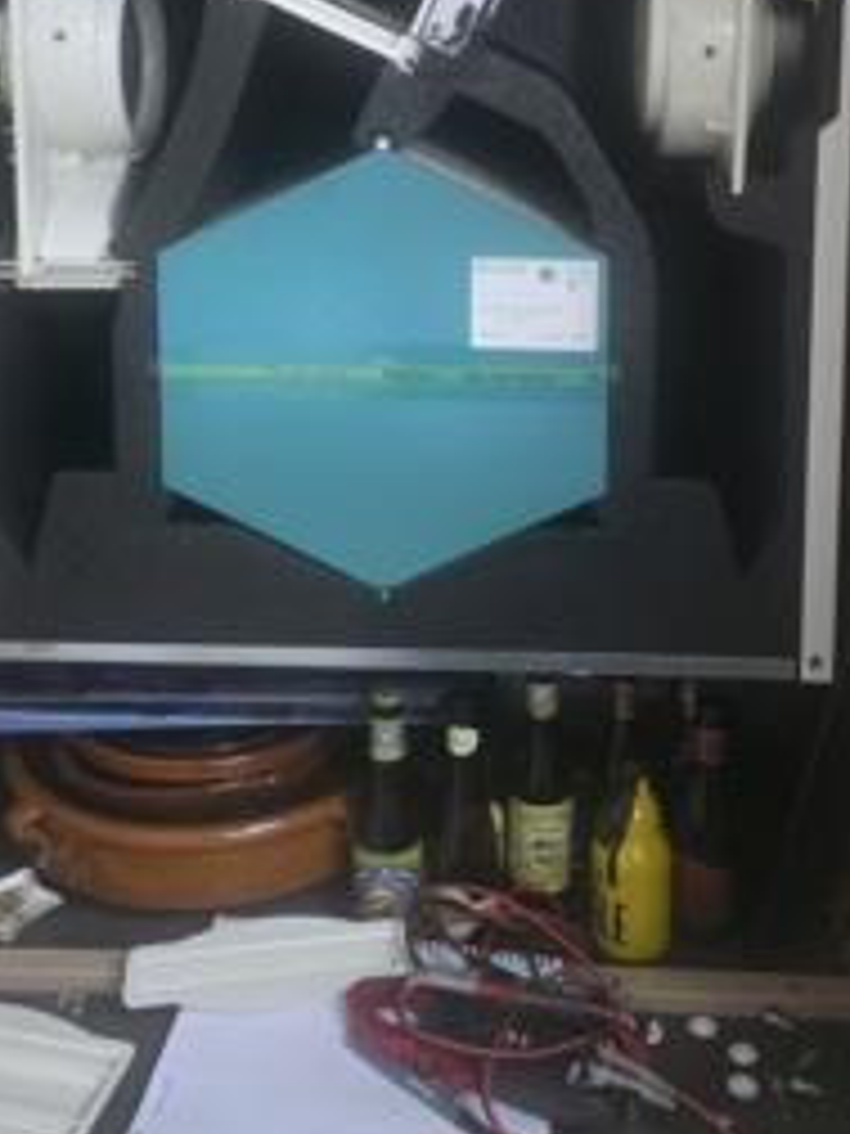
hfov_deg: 35.1
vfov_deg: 44.4
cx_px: 456
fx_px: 1342
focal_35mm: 41
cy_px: 297
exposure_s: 1/100
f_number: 1.7
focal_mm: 6.3
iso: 1600
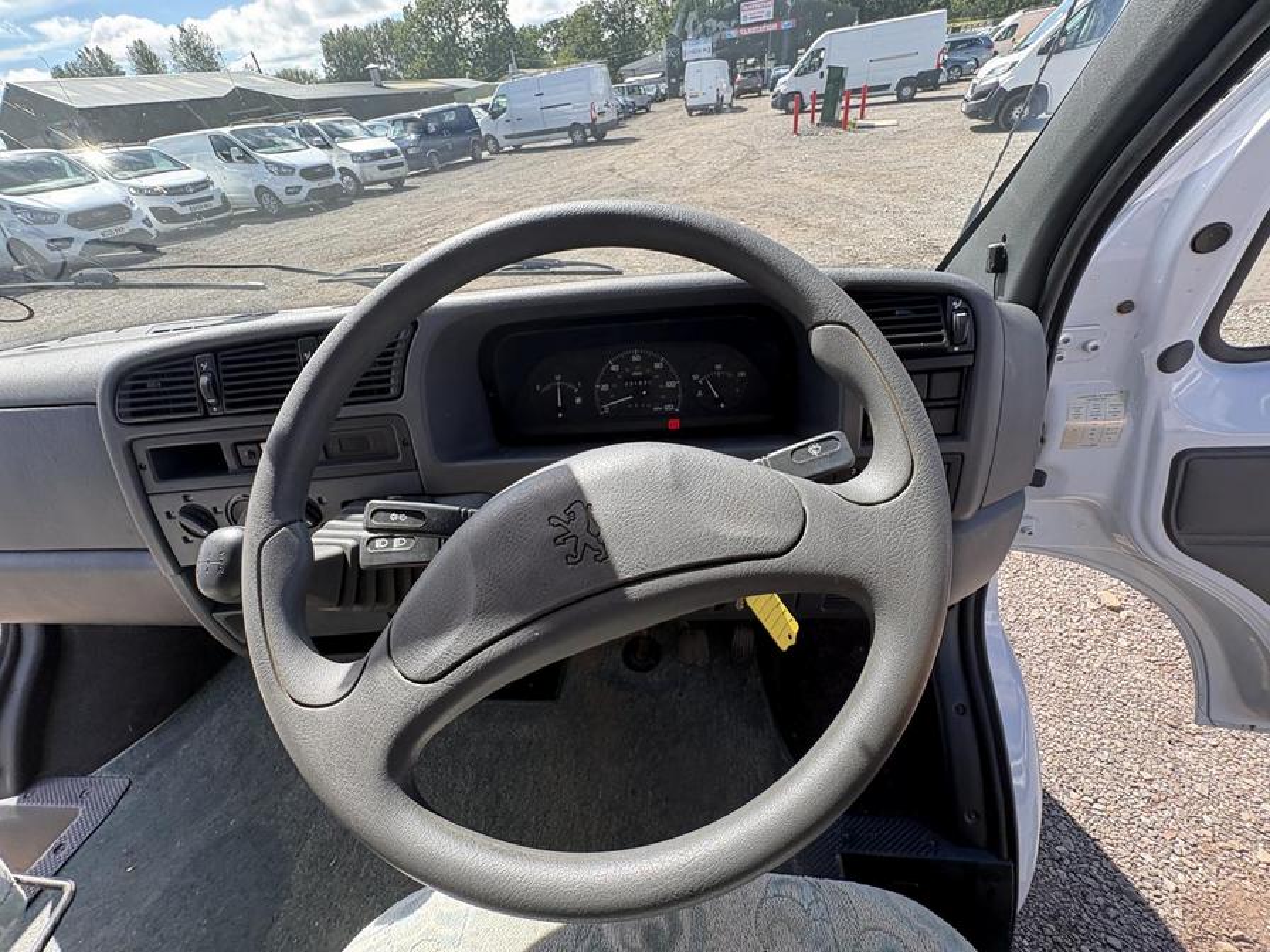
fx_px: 514
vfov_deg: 85.7
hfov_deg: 102.1
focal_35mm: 14
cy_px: 476
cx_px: 635
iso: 40
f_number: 2.2
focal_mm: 2.22
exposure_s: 1/172
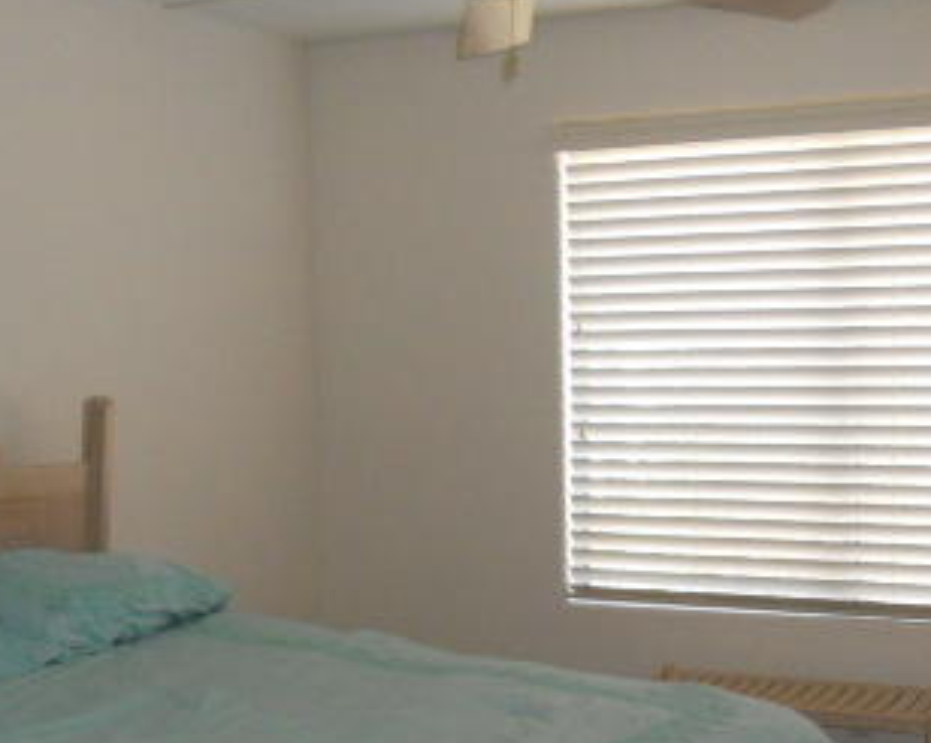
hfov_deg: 29.1
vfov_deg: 23.2
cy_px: 565
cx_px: 553
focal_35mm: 65
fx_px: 1790
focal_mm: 5.8
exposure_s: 1/25
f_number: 3.5
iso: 400
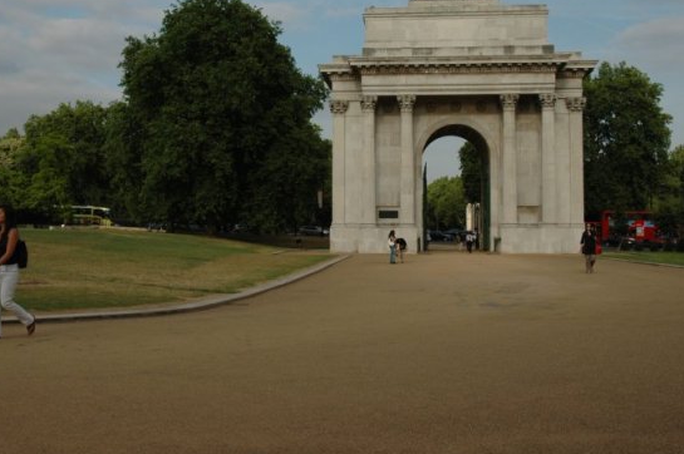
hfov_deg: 39.8
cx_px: 299
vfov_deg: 27.0
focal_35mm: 50
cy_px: 163
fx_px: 942
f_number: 7.1
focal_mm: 25
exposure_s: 1/640
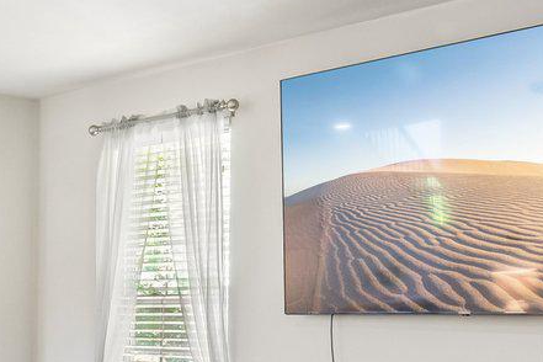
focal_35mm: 65
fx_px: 980
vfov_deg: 20.5
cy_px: 318
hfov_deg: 30.3
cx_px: 123
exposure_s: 1/6
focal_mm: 14
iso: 400
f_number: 8
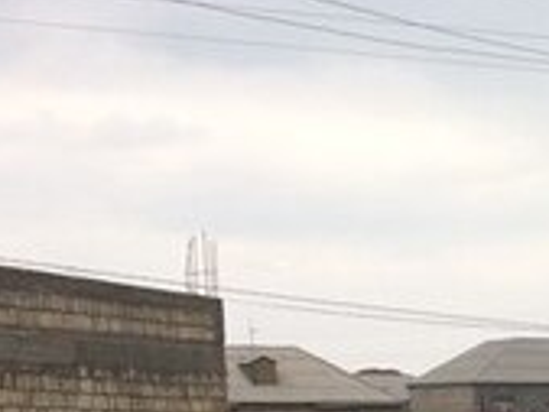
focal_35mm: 113
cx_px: 1004
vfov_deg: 12.4
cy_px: 628
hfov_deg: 15.0
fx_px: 1793
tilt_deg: -7.1
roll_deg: +0.2
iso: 32
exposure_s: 1/554
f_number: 2.2
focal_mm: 4.15
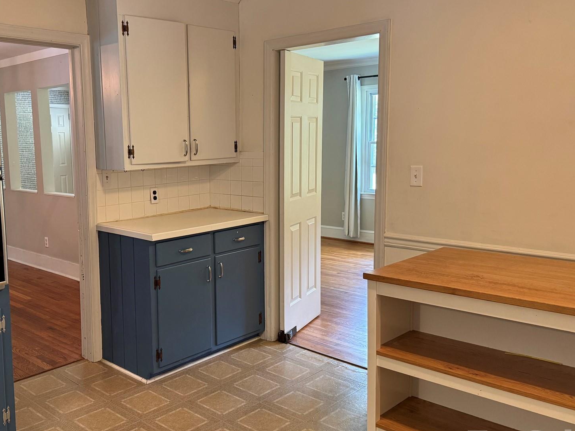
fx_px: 565
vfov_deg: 41.8
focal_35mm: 34
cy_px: 203
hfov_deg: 52.8
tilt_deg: -7.4
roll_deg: +0.9
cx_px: 187
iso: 400
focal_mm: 6.76
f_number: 1.78
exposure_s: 1/60
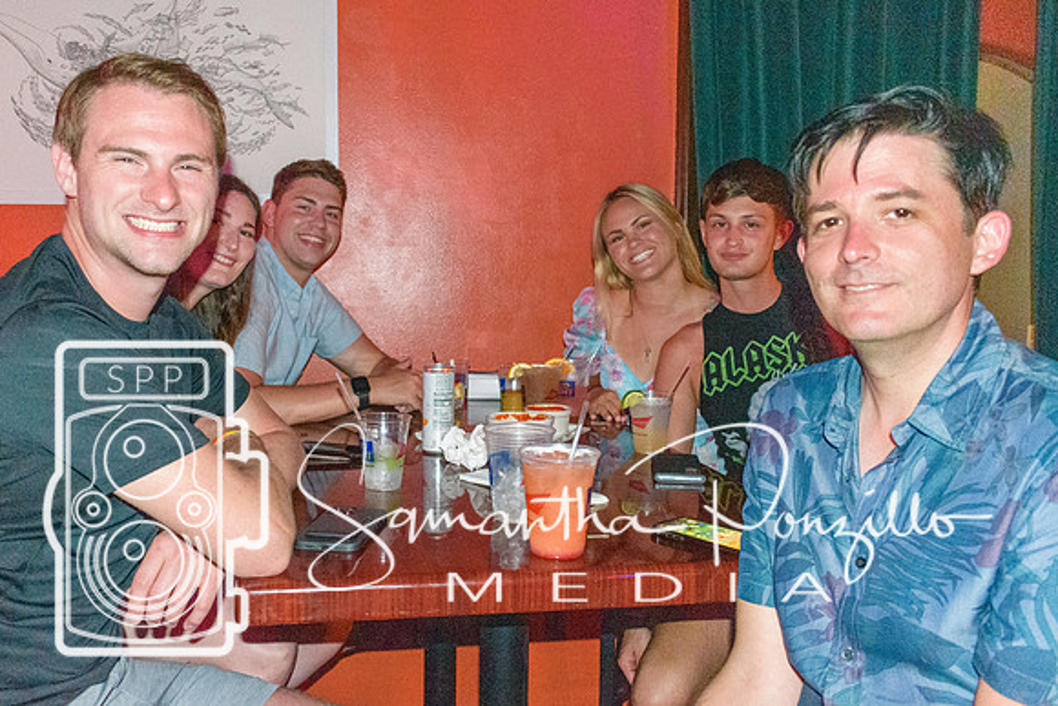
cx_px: 457
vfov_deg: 41.5
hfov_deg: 58.9
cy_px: 353
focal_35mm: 32
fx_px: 932
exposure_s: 1/60
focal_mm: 18
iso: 6400
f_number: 3.5
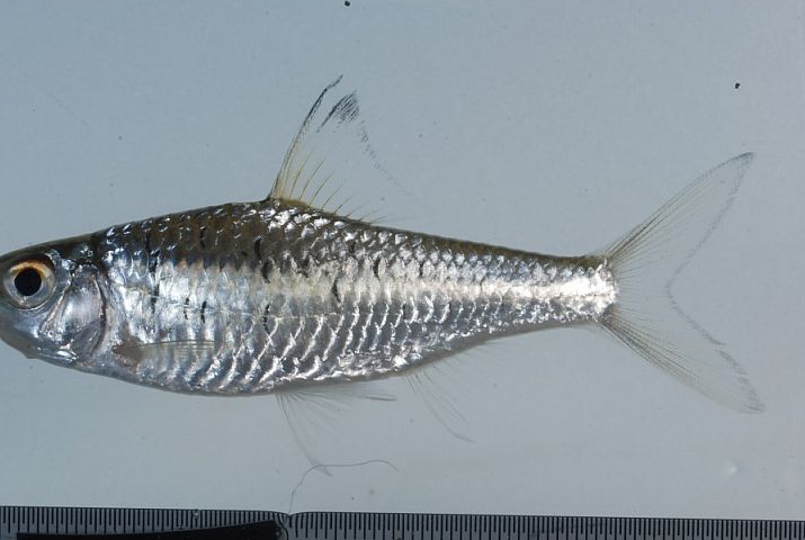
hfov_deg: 23.6
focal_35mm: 86
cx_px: 364
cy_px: 298
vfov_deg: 16.0
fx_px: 1927
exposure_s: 1/3
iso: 100
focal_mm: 50
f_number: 25
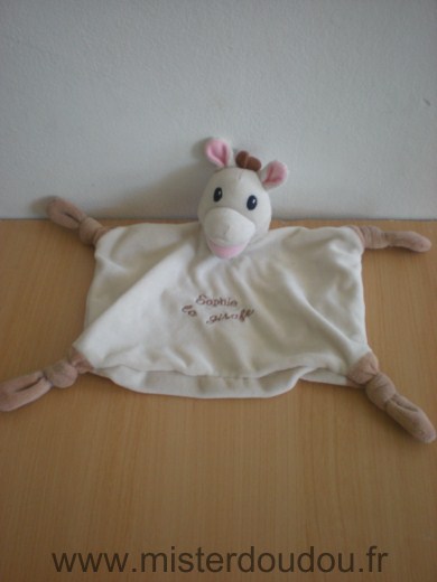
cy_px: 291
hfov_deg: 37.7
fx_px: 640
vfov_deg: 49.0
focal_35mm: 38
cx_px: 218
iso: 200
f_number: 3.1
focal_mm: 6.3
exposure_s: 1/60.7
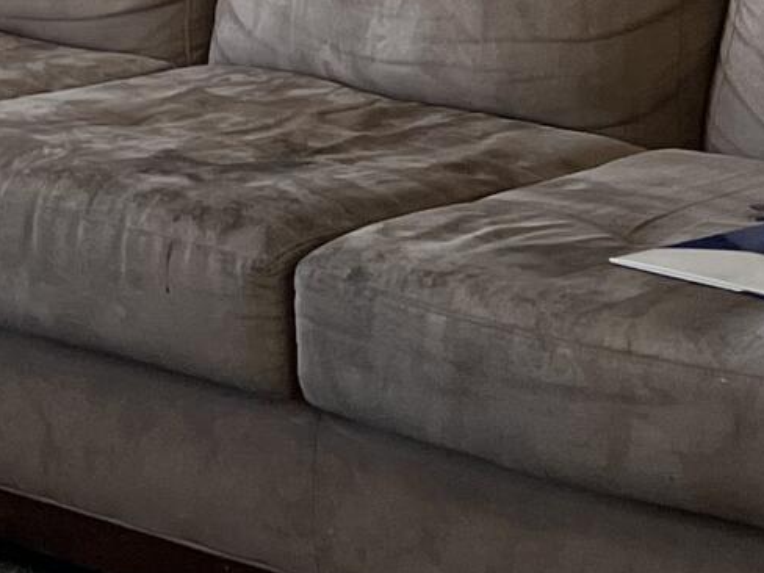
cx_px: -136
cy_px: -556
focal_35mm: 160
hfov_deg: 12.1
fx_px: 3531
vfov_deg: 8.8
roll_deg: +1.1
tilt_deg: +0.0
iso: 64
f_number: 1.5
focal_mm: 5.7
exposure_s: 1/60
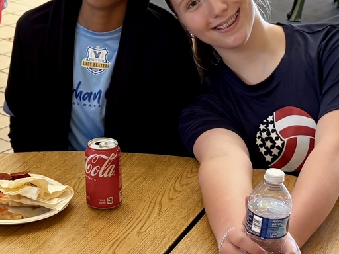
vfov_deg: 28.0
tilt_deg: -25.0
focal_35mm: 52
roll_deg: +0.3
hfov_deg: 35.5
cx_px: 62
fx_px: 509
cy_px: 105
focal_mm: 5.96
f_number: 1.6
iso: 200
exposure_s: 1/60
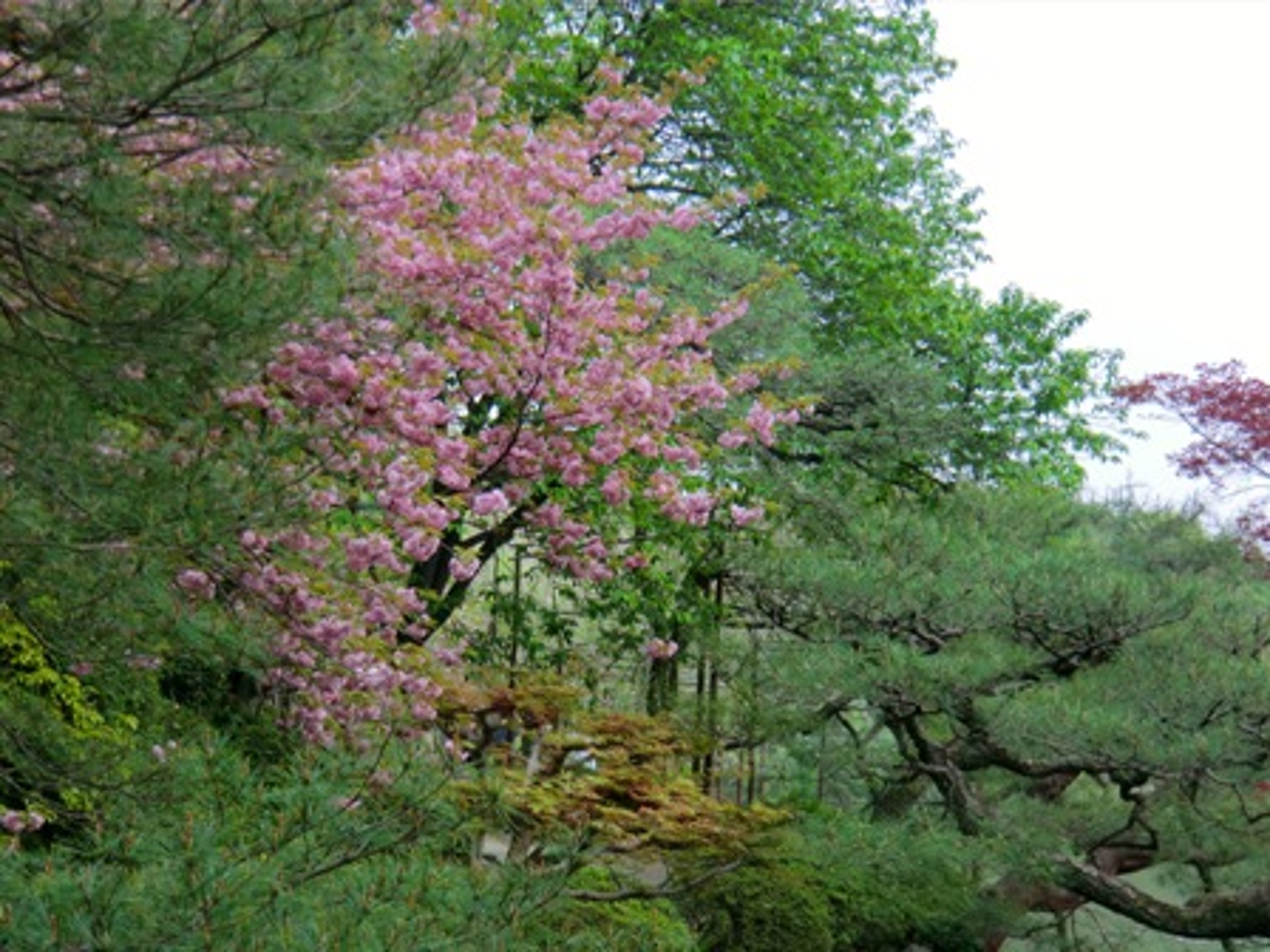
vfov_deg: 22.6
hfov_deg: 29.8
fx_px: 2385
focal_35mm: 65
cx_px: 635
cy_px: 476
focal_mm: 11.6
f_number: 4.4
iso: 64
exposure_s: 1/125
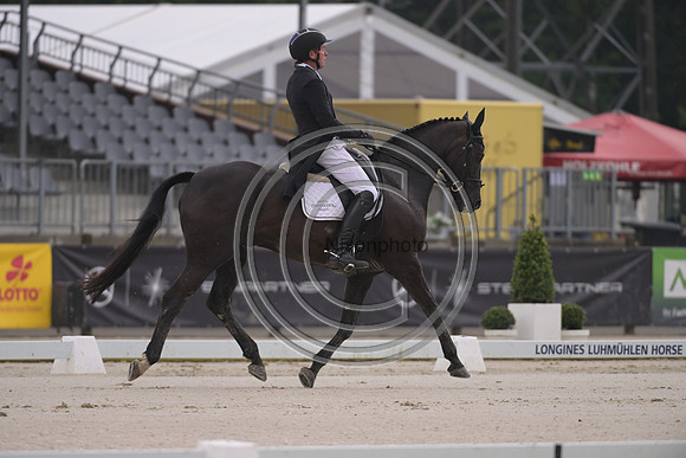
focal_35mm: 400
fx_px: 7624
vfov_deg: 3.4
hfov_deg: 5.2
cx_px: 343
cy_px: 229
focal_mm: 400
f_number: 5
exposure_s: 1/1250
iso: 1000
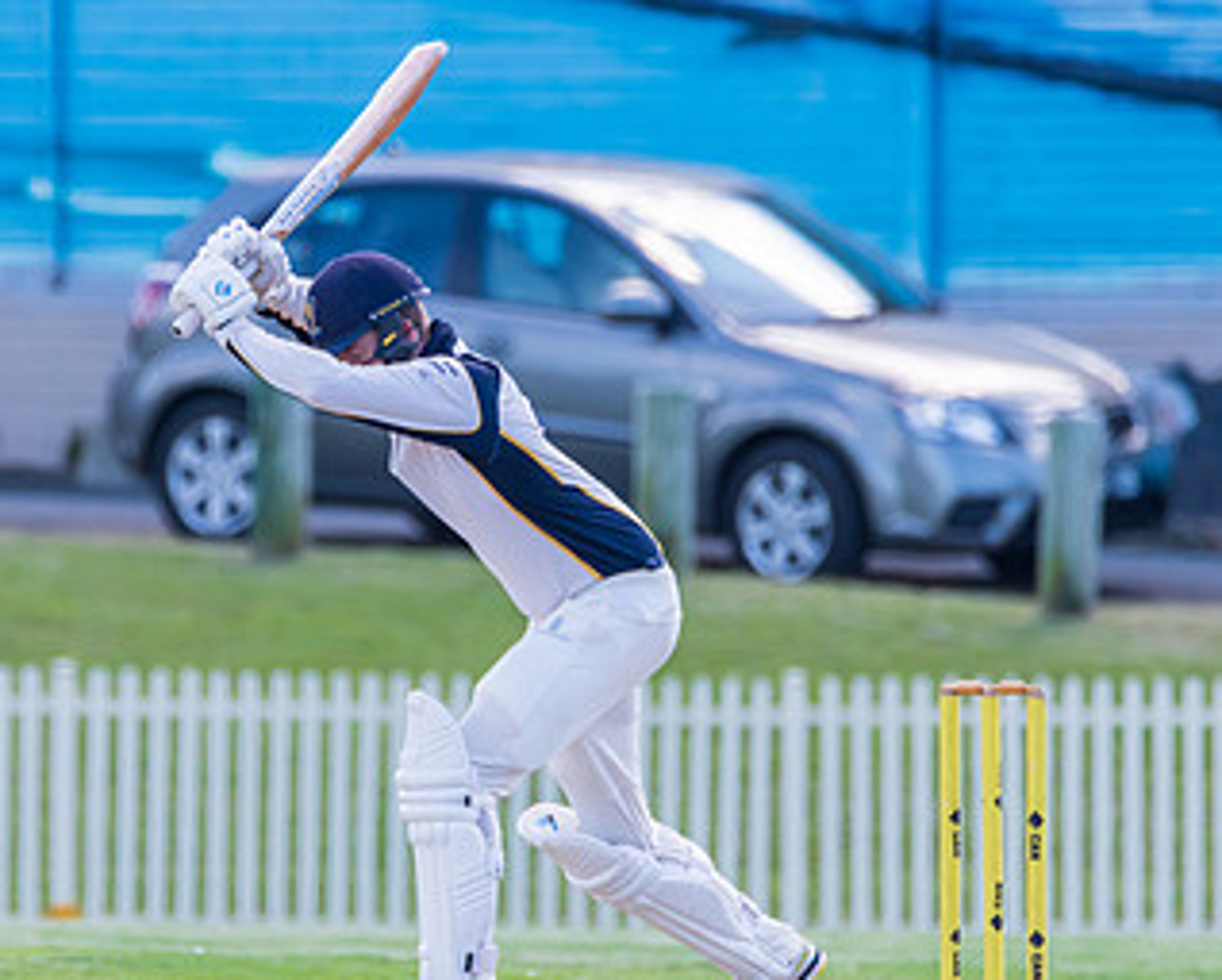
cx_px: 358
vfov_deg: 1.3
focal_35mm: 1162
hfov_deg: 1.7
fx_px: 42064
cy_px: 618
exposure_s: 1/500
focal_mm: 600
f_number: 6.3
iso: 400
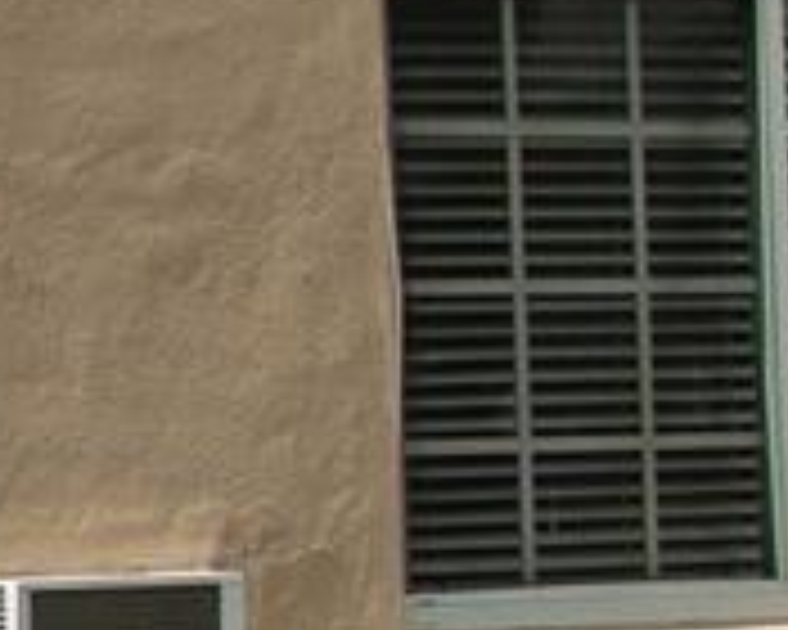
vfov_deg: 7.3
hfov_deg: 8.4
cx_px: -1000
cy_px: 256
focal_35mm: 212
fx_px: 4944
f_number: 4
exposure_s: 1/8000
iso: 400
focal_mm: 22
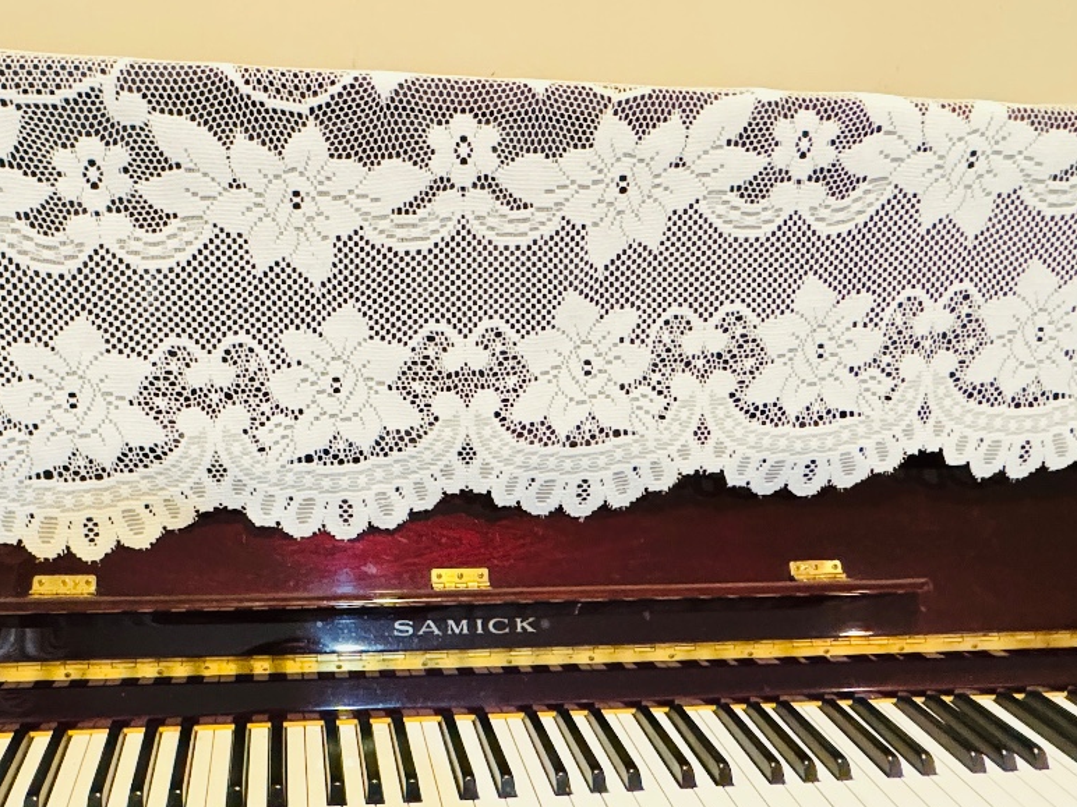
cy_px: 513
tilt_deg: -24.2
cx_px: 393
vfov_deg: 47.7
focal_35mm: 29
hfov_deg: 60.7
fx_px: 902
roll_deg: -2.8
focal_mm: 2.22
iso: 1000
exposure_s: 1/40
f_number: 2.2
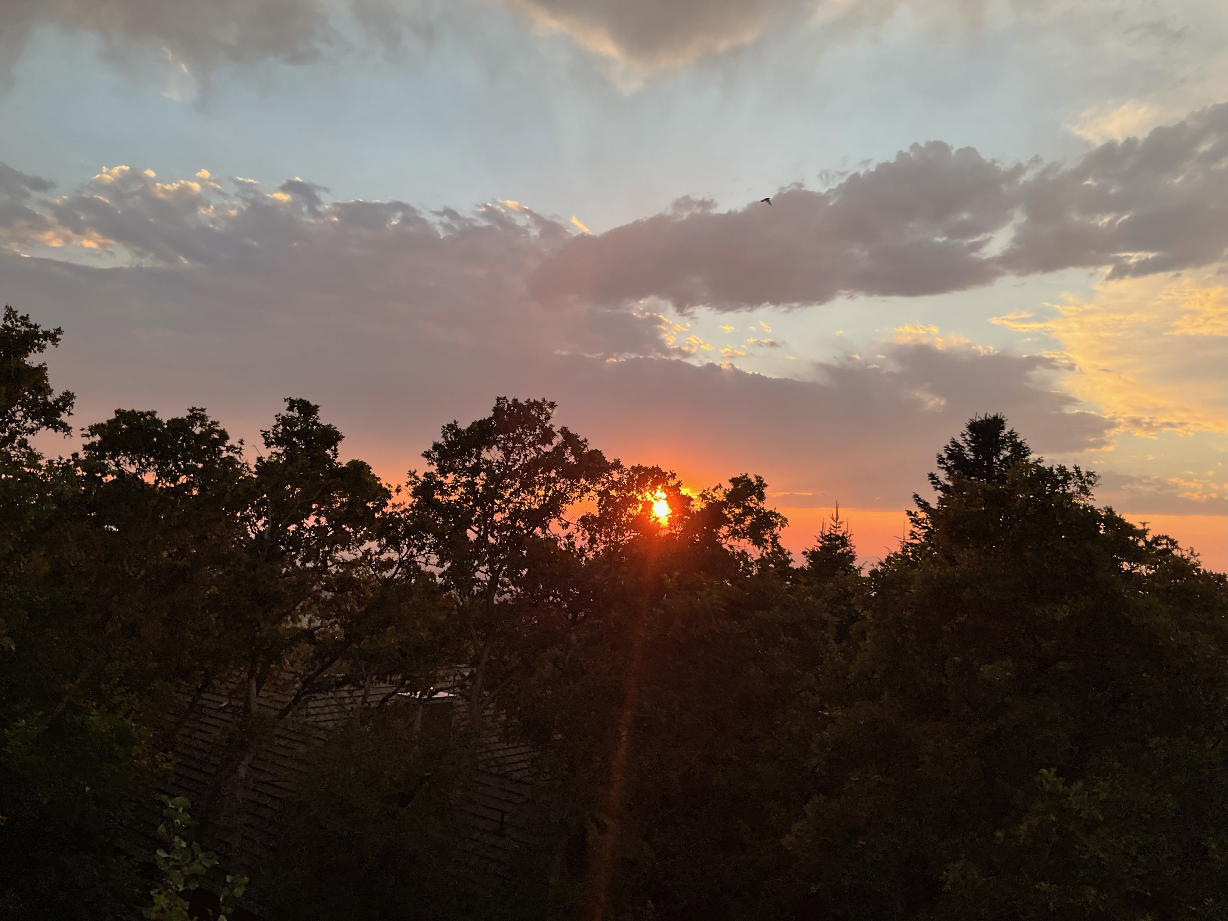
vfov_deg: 48.2
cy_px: 460
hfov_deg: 61.7
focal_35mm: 29
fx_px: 1029
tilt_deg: +7.6
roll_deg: -3.8
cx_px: 614
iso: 20
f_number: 1.8
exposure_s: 1/235
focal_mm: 3
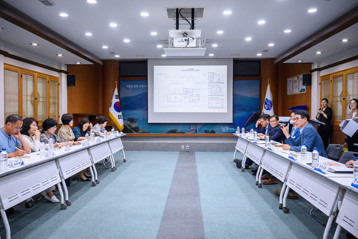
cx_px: 179
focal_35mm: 31
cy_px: 120
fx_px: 308
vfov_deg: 42.3
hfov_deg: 60.3
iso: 2000
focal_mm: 31
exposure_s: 1/200
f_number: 5
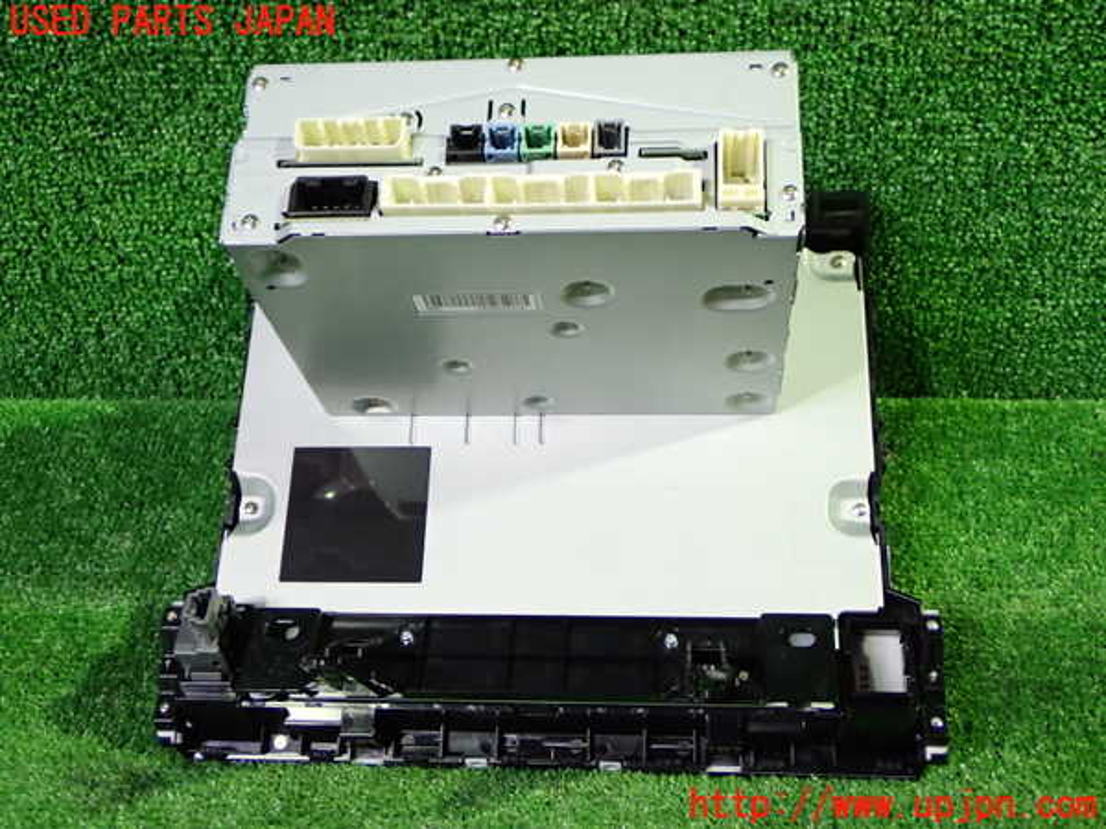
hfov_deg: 45.8
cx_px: 553
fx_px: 1310
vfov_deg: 35.1
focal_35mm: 41
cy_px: 414
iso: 800
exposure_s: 1/40
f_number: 2.8
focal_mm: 7.31
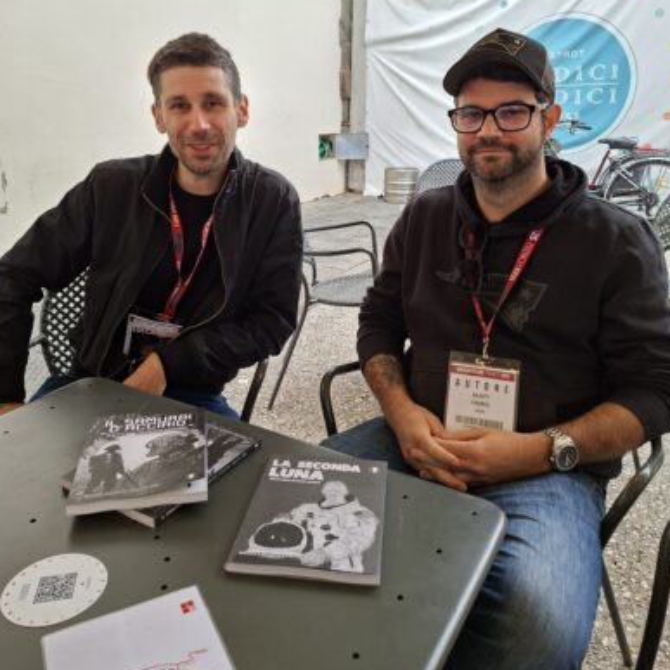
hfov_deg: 57.3
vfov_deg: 56.6
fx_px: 613
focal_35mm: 28
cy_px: 250
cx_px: 332
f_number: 1.8
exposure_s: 1/107
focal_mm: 5.54
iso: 50
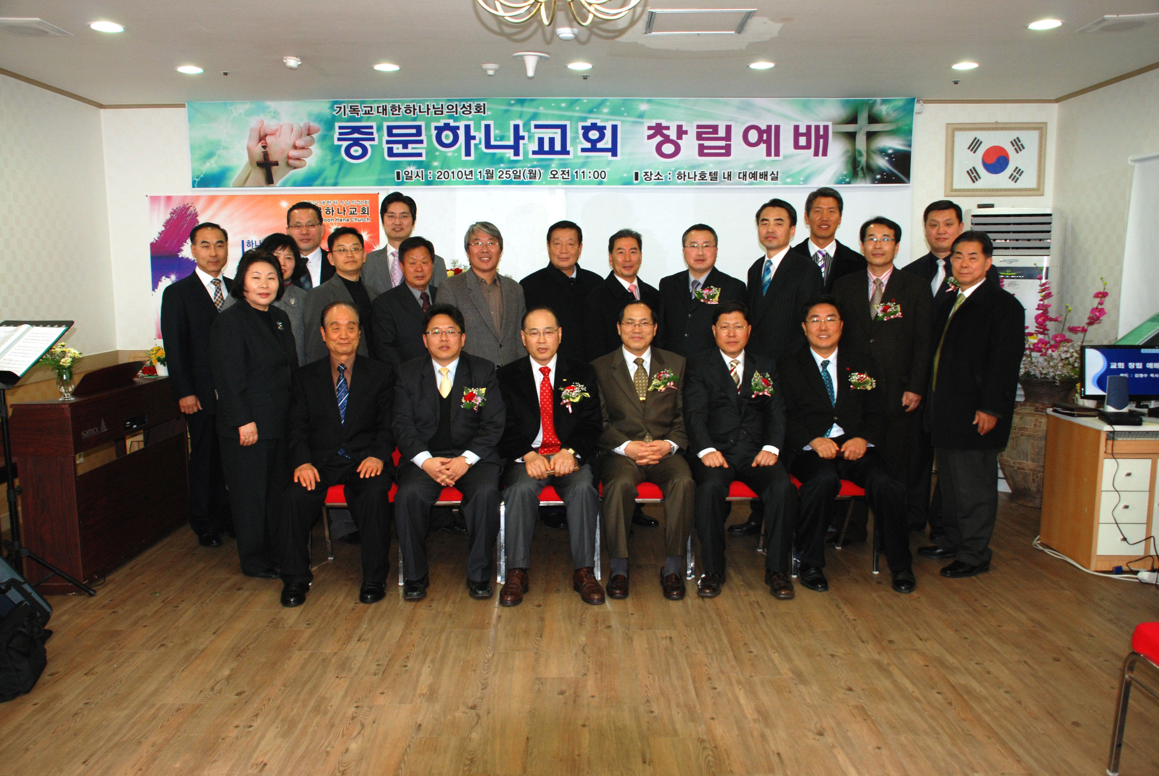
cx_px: 580
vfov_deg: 43.7
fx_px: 967
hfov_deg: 61.9
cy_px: 388
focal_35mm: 30
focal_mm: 20
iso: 400
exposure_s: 1/60
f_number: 4
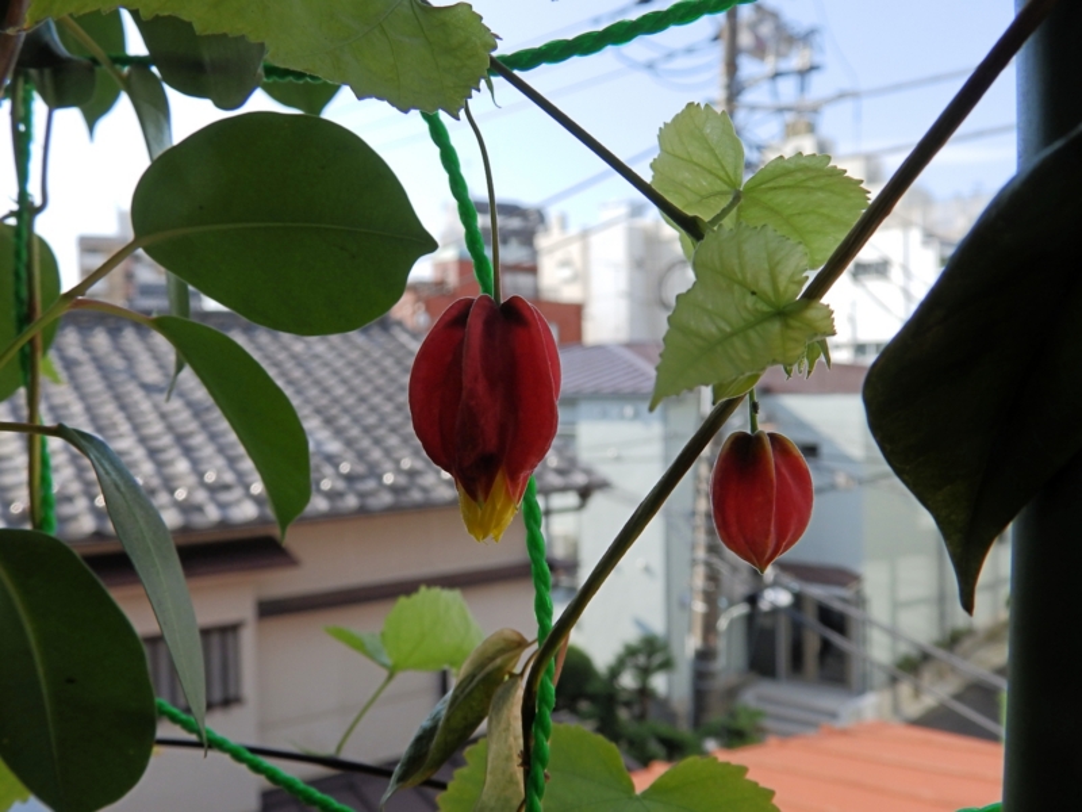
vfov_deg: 44.2
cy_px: 406
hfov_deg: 56.8
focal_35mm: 32
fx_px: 1000
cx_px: 541
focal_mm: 5.7
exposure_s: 1/250
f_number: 4.5
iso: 80
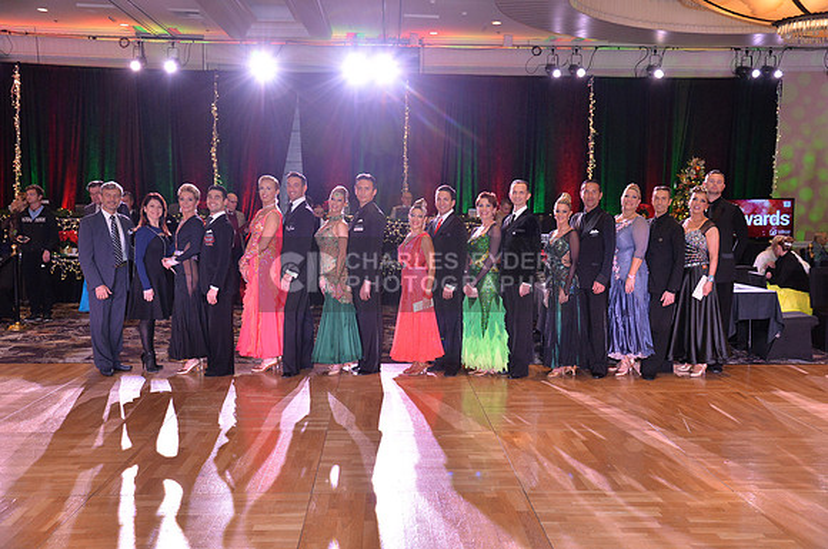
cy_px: 274
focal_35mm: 34
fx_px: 781
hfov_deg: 55.9
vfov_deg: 38.8
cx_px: 414
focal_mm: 34
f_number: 5
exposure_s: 1/250
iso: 2500
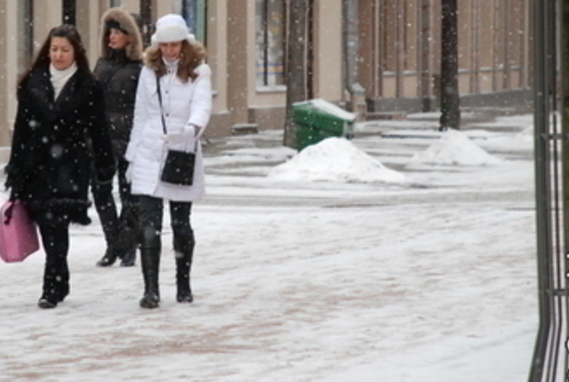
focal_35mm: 308
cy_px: 112
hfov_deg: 6.7
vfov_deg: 4.5
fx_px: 4874
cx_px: 167
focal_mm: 135
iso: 640
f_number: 6.7
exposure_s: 1/180
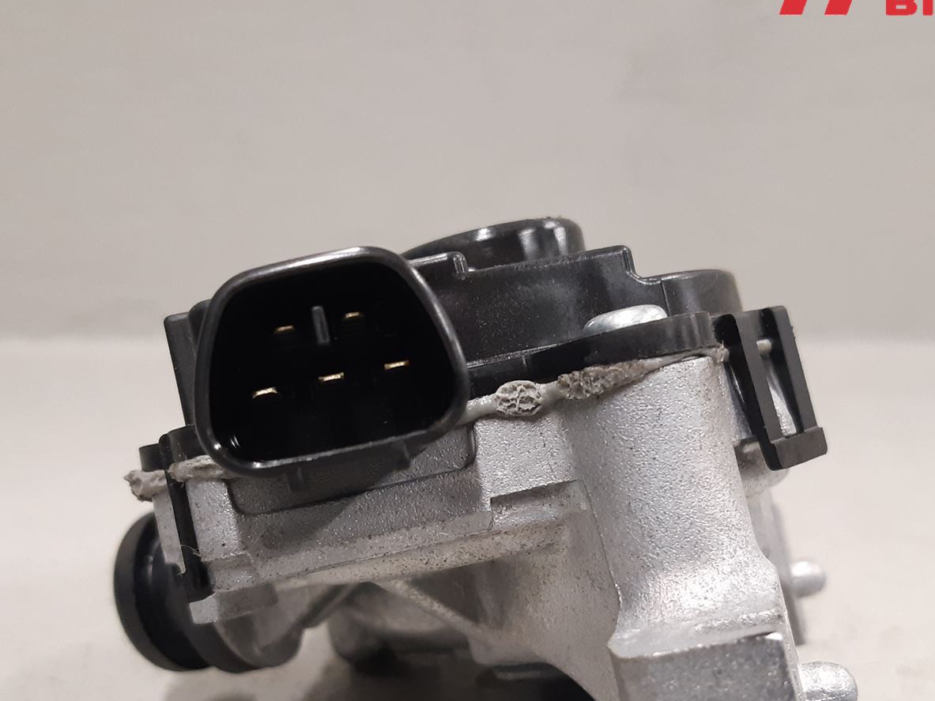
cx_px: 455
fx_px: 1215
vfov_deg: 31.8
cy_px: 488
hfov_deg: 42.1
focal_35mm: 45
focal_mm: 3.93
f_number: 1.7
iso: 200
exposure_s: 1/33
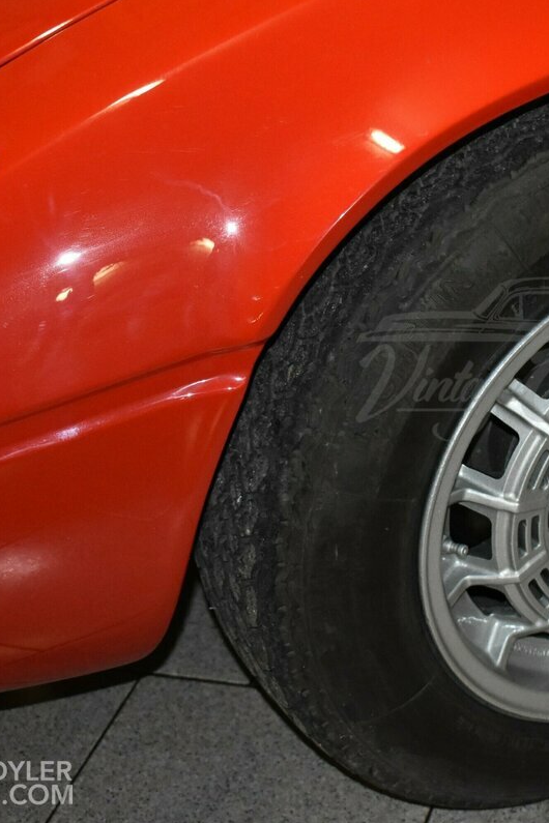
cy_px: 411
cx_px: 528
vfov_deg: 26.3
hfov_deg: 17.4
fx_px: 1761
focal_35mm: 77
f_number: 4.5
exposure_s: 1/60
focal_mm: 34
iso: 2800
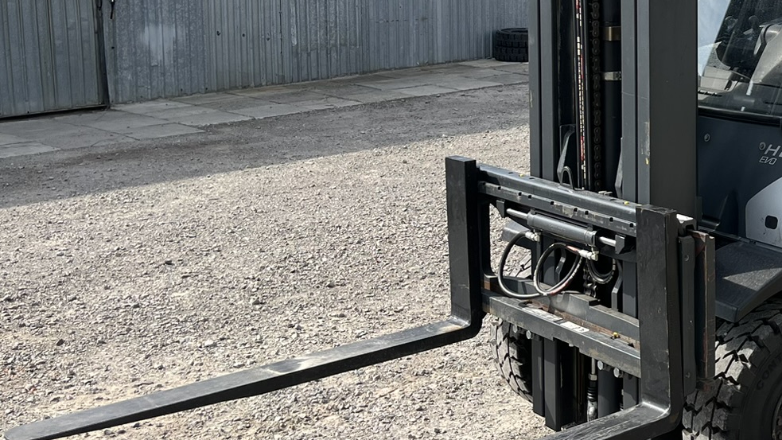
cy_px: 34
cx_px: 776
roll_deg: +0.2
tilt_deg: -6.8
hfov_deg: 32.7
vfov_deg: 19.9
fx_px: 1223
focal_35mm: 59
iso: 50
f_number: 1.6
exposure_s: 1/1647
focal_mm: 5.1
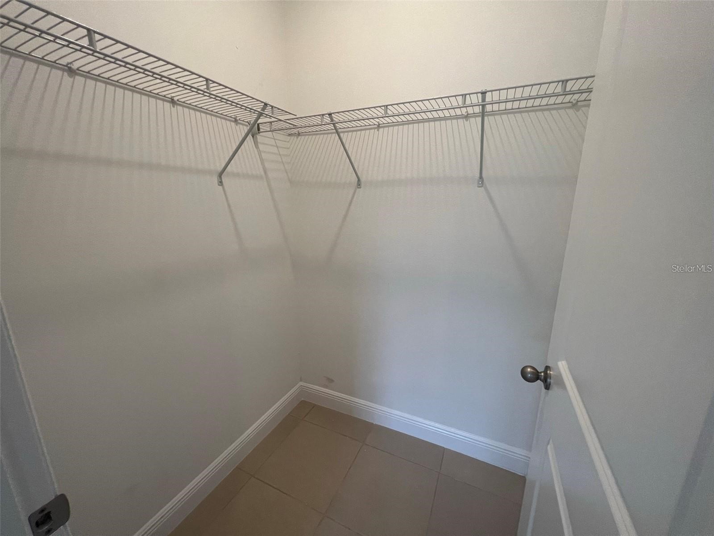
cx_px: 357
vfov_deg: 89.9
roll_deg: -0.1
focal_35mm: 13
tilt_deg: -13.4
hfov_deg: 106.2
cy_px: 268
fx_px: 268
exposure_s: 1/120
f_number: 1.8
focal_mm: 1.57
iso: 100
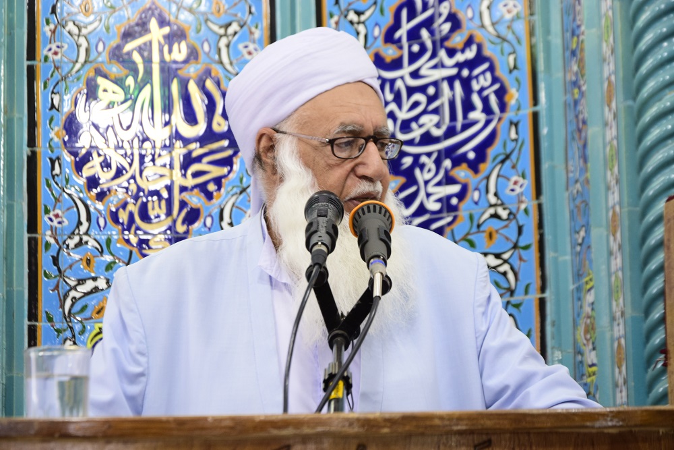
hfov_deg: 18.2
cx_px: 337
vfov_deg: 12.2
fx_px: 2106
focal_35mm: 112
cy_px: 225
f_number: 5.6
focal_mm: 75
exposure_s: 1/30
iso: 1000
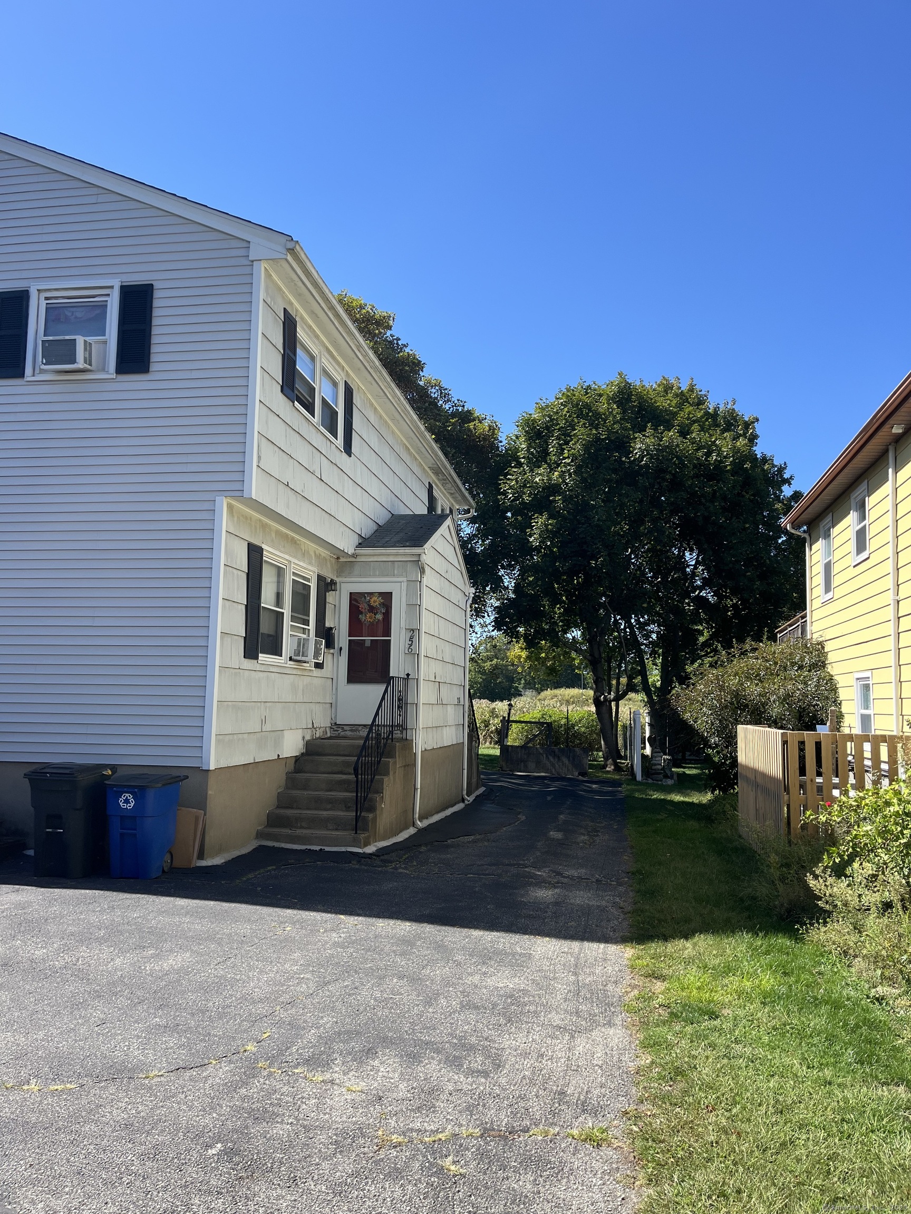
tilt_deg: +5.6
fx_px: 912
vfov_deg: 67.3
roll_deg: -1.5
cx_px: 456
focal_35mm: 26
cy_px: 607
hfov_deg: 53.1
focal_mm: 5.1
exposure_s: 1/1776
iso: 50
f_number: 1.6
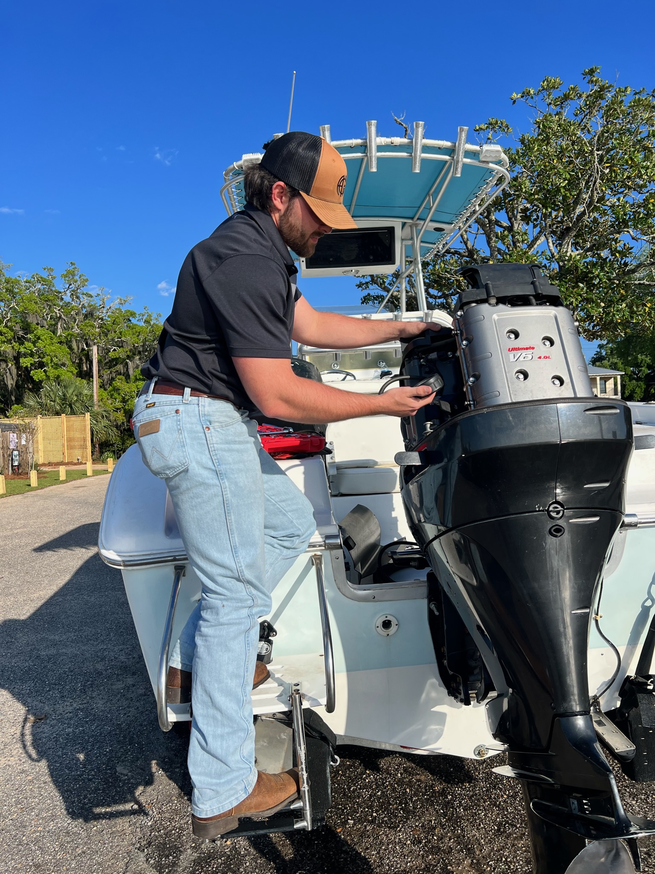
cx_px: 328
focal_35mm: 26
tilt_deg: +1.4
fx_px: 656
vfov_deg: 67.3
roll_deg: +3.7
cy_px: 437
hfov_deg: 53.0
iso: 50
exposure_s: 1/2632
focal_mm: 5.7
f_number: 1.5
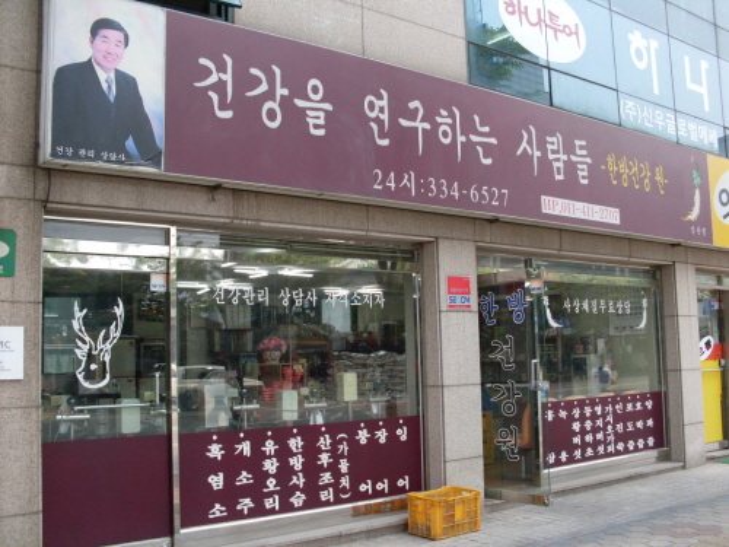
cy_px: 274
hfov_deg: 49.0
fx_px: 800
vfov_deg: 37.7
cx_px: 364
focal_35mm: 38
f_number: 2.8
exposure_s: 1/350
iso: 80
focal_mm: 6.3
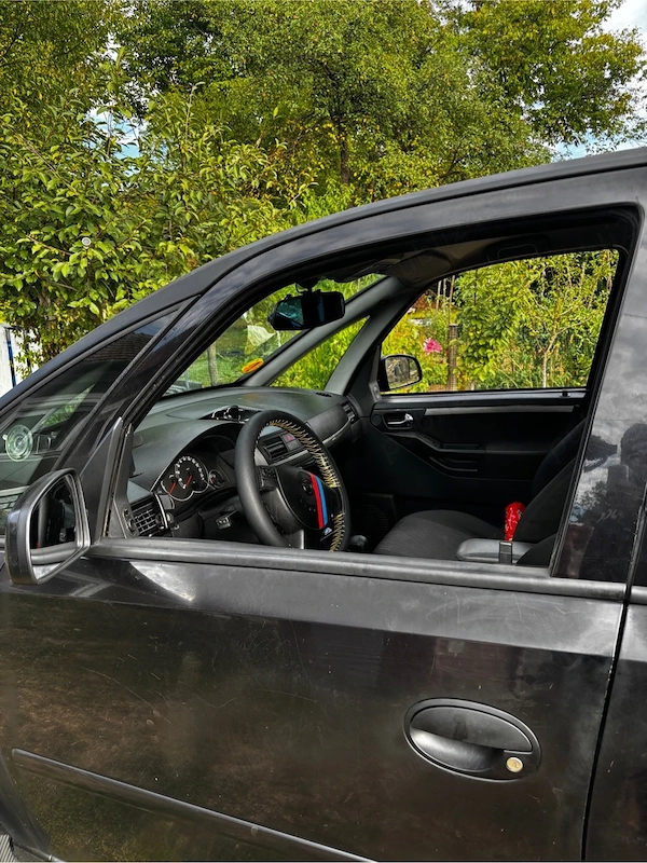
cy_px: 432
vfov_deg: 67.3
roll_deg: +1.4
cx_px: 324
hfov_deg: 53.1
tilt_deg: -12.5
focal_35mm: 26
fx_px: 648
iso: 40
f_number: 1.6
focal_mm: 5.96
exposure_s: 1/230
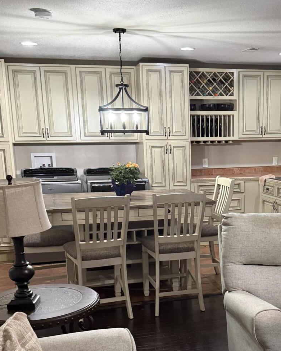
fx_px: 499
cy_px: 244
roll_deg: -0.3
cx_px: 205
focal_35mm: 48
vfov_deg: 38.2
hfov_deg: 31.0
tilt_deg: -12.8
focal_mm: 6.76
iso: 320
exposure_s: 1/60
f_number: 1.78
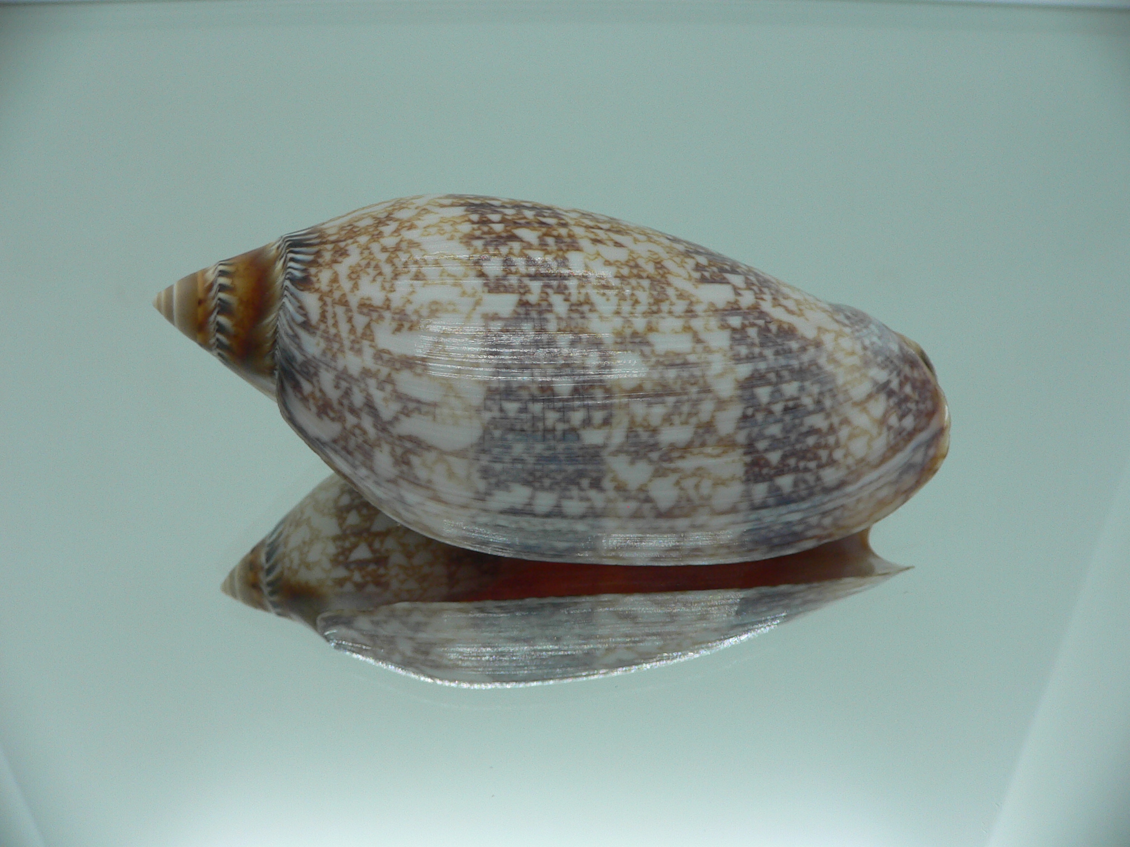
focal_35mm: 35
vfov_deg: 40.7
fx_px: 1143
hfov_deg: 52.6
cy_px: 424
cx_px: 565
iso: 80
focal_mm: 4.6
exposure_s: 1/60
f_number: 2.8
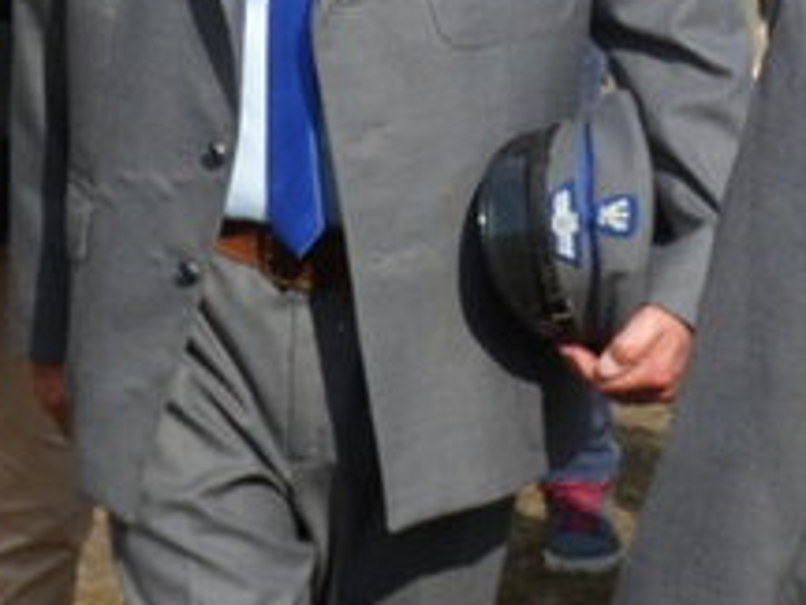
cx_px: 679
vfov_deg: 5.9
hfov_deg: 7.8
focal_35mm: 253
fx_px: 5891
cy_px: 78
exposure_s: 1/500
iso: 80
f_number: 5.1
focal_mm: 14
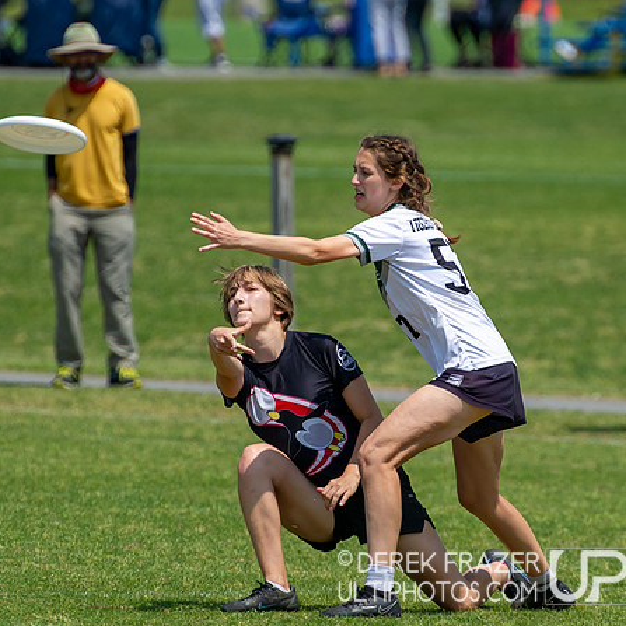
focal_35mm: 653
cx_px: 364
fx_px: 13360
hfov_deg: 2.7
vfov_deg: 2.7
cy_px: 292
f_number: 4
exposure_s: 1/2000
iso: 200
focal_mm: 280
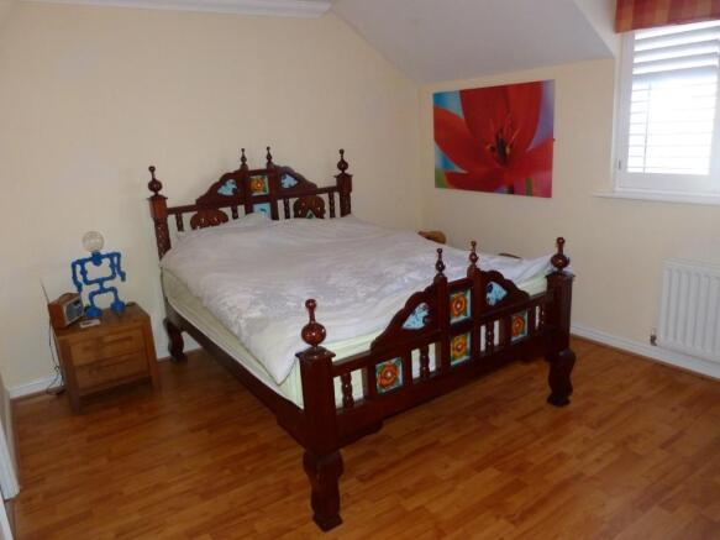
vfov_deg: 54.9
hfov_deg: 69.4
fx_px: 520
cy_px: 270
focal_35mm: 25
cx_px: 360
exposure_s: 1/60
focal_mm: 4.5
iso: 250
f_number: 2.8
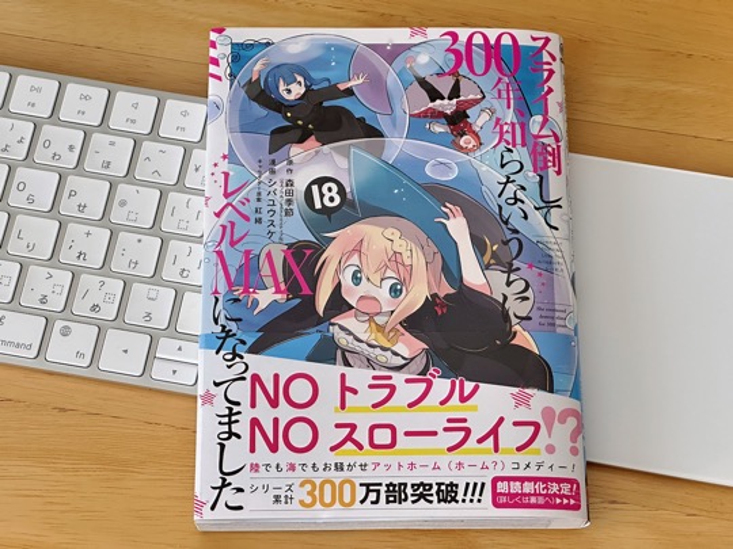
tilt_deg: -65.0
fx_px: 1630
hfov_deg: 25.3
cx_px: 366
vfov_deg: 19.1
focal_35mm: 77
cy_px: 274
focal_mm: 9
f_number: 2.8
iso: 500
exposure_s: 1/60
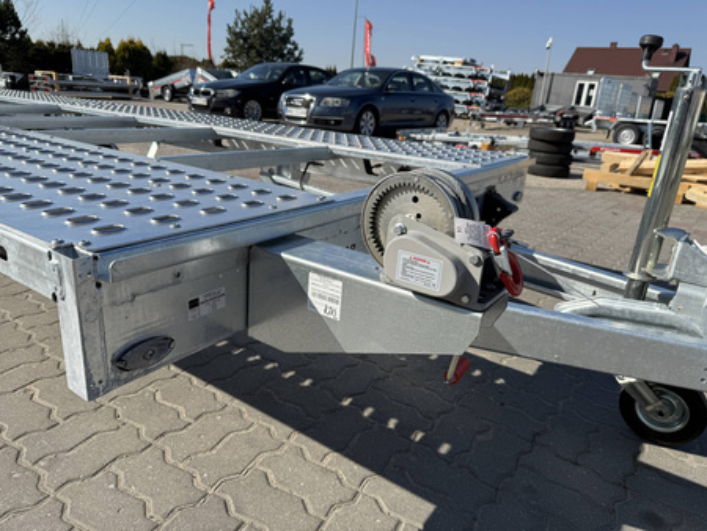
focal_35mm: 24
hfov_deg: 71.6
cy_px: 266
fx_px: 490
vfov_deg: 56.9
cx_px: 354
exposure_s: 1/4673
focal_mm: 6.76
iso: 80
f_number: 1.78
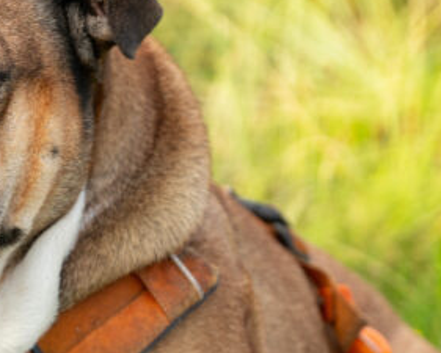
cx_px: -35
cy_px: 326
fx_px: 2586
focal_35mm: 198
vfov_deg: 7.8
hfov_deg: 9.7
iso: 250
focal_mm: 57.9
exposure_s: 1/1600
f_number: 2.8
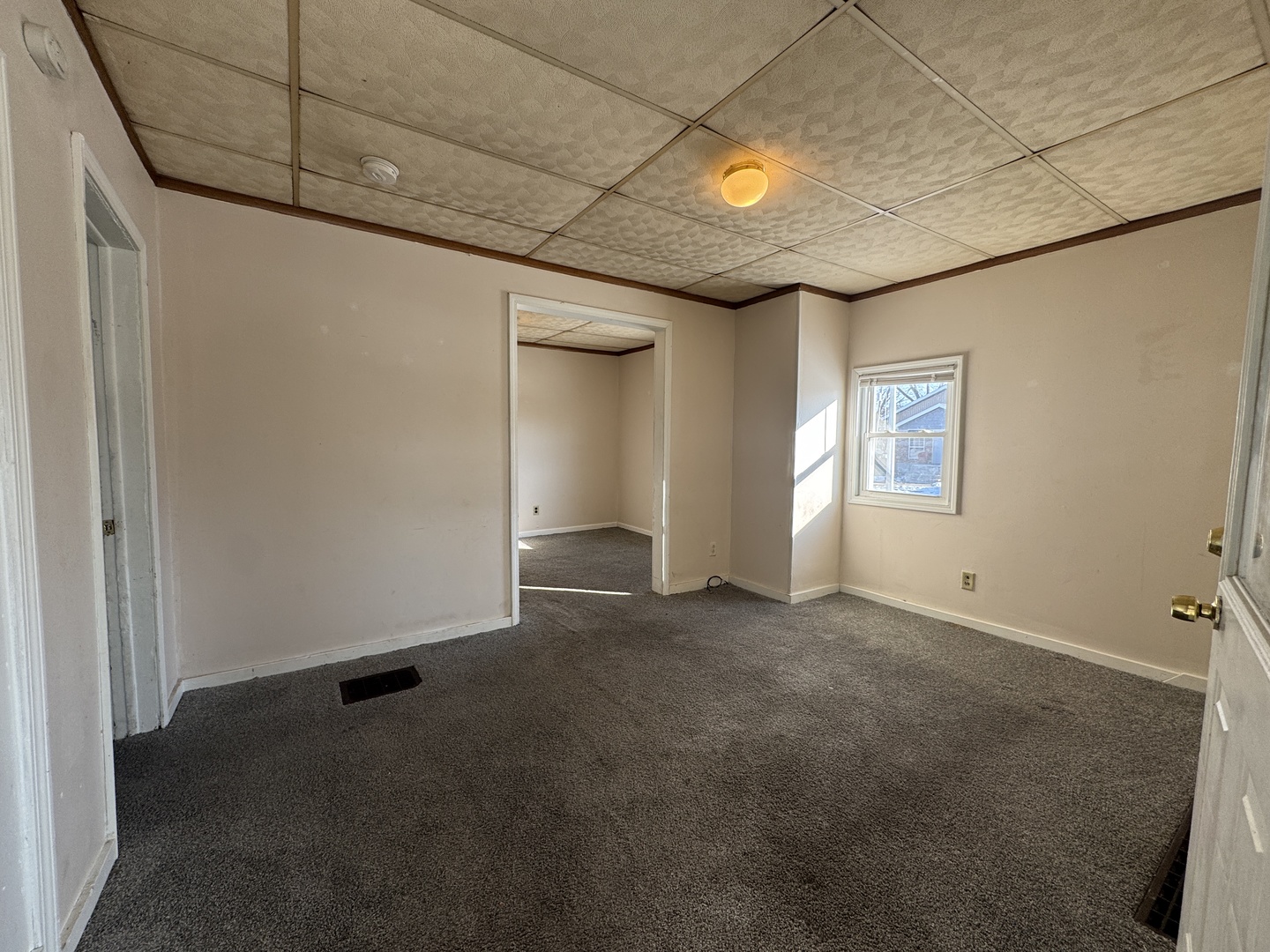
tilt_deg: -4.6
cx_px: 635
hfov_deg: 102.1
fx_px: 514
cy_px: 476
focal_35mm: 14
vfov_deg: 85.7
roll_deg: -0.9
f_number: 2.2
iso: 50
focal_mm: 2.22
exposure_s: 1/99
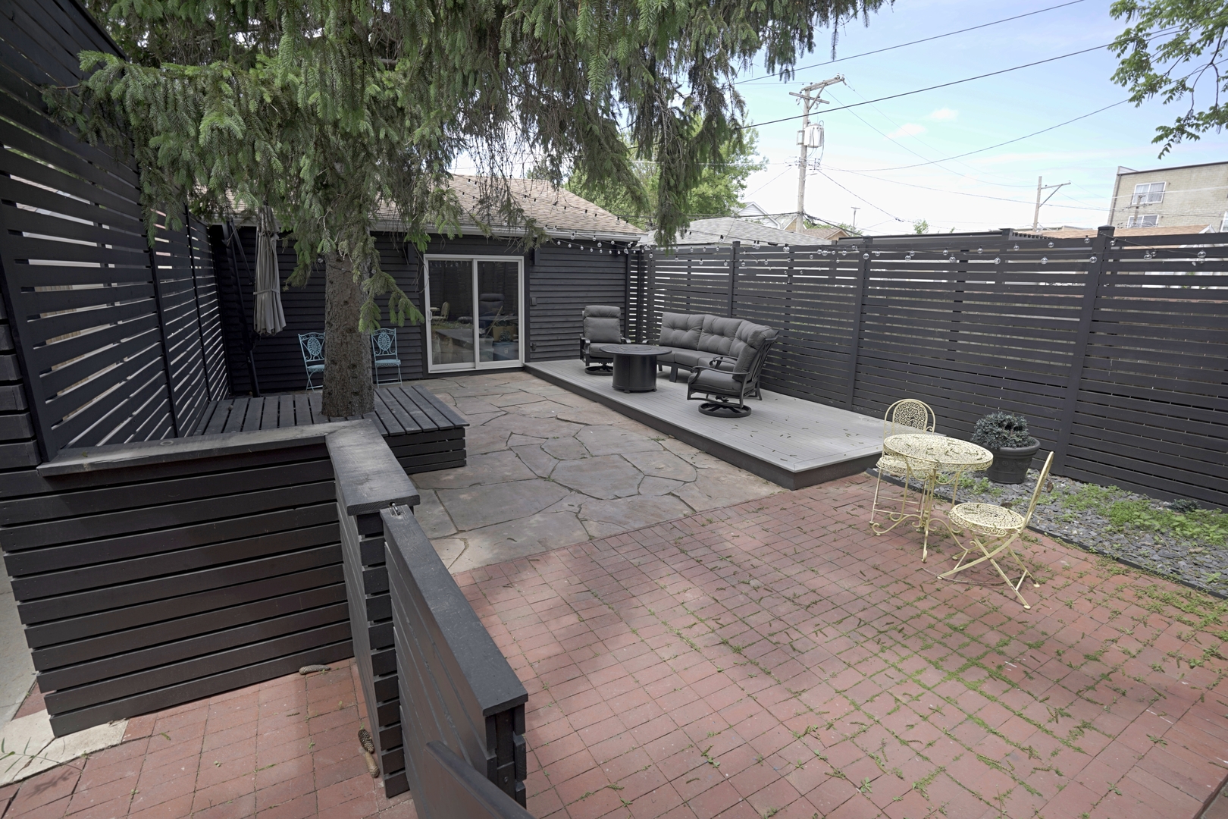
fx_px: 546
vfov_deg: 73.7
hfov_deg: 96.7
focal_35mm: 16
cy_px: 410
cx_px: 614
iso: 800
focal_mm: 16
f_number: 7.1
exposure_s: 1/80
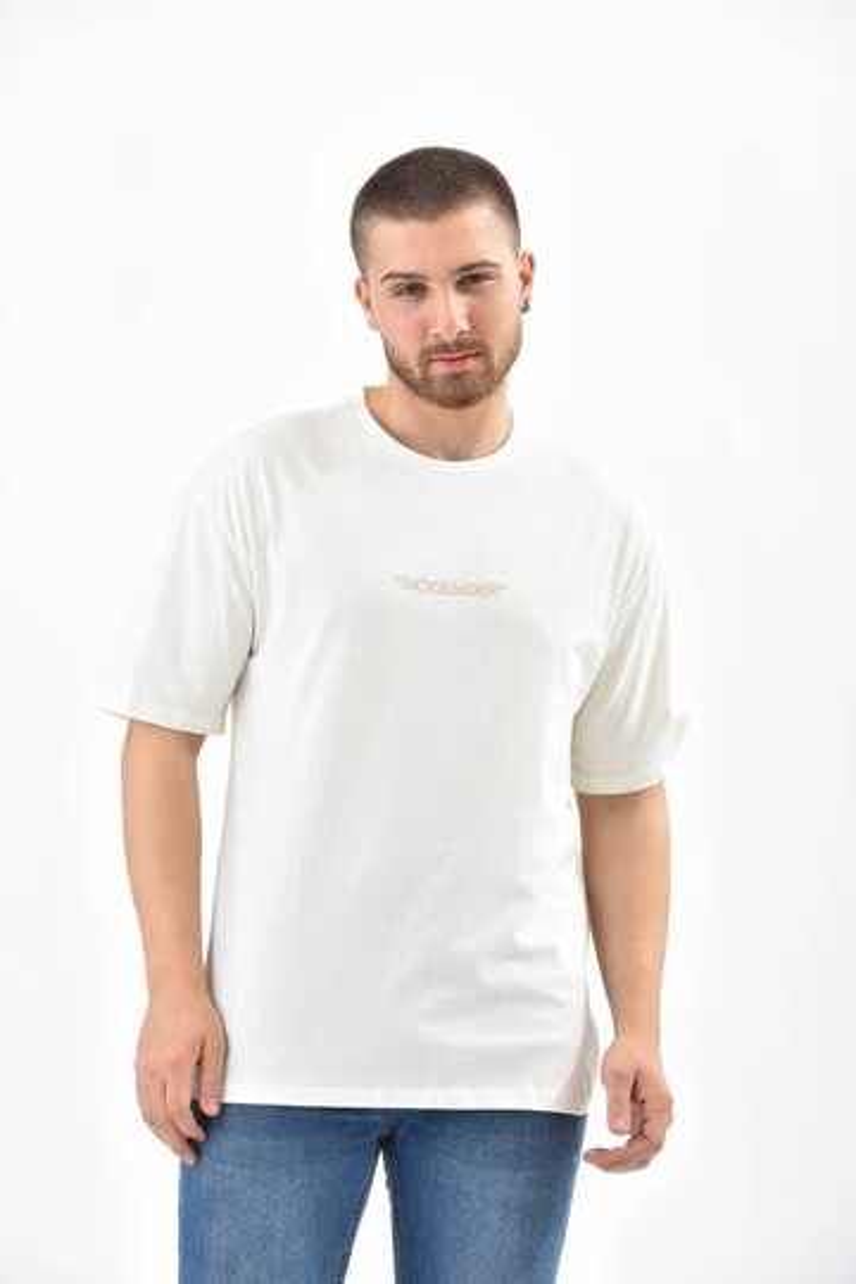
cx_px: 428
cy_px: 642
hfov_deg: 12.2
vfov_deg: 18.3
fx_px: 3994
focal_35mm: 112
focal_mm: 112
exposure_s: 1/160
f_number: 7.1
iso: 100
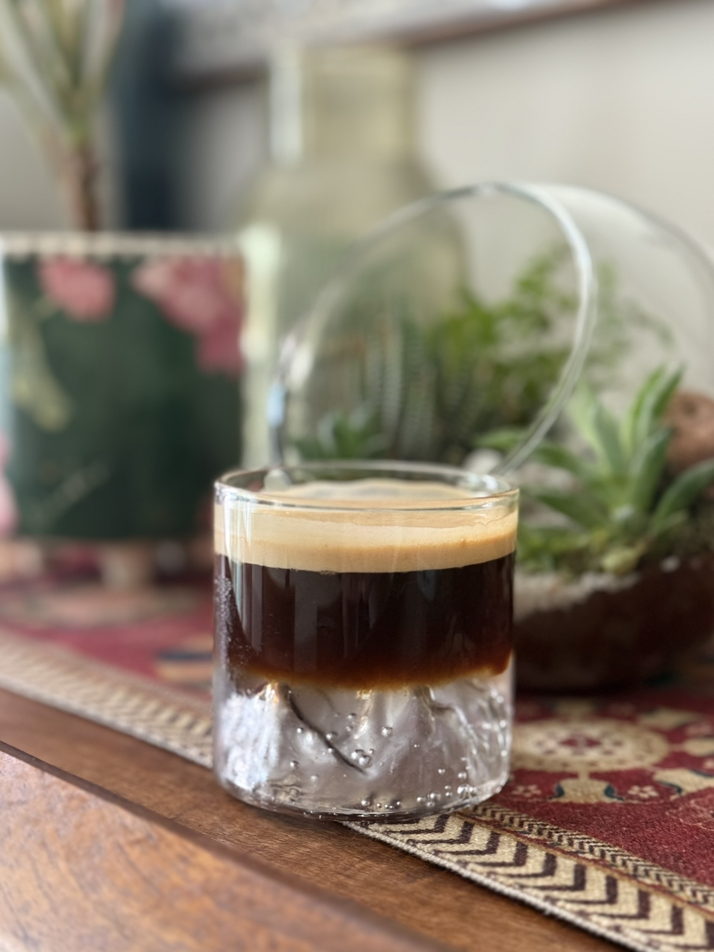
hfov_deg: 28.6
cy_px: 498
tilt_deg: -6.8
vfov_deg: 37.5
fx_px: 1403
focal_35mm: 51
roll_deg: +0.6
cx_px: 362
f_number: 1.78
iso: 250
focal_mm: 6.76
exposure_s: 1/46
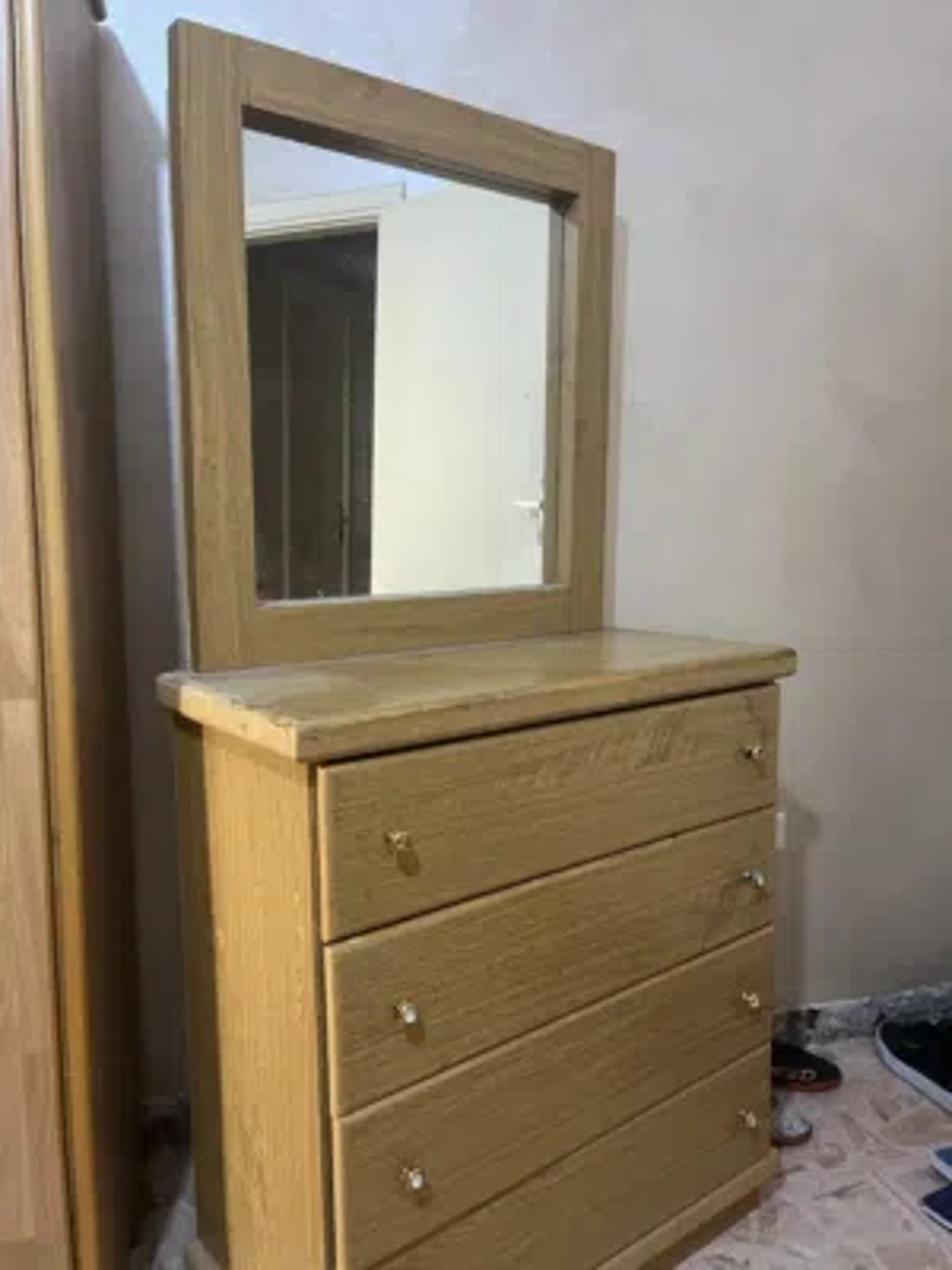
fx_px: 953
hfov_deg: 53.1
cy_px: 635
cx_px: 476
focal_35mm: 26
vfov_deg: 67.3
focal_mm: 5.1
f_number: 1.6
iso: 400
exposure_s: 1/60
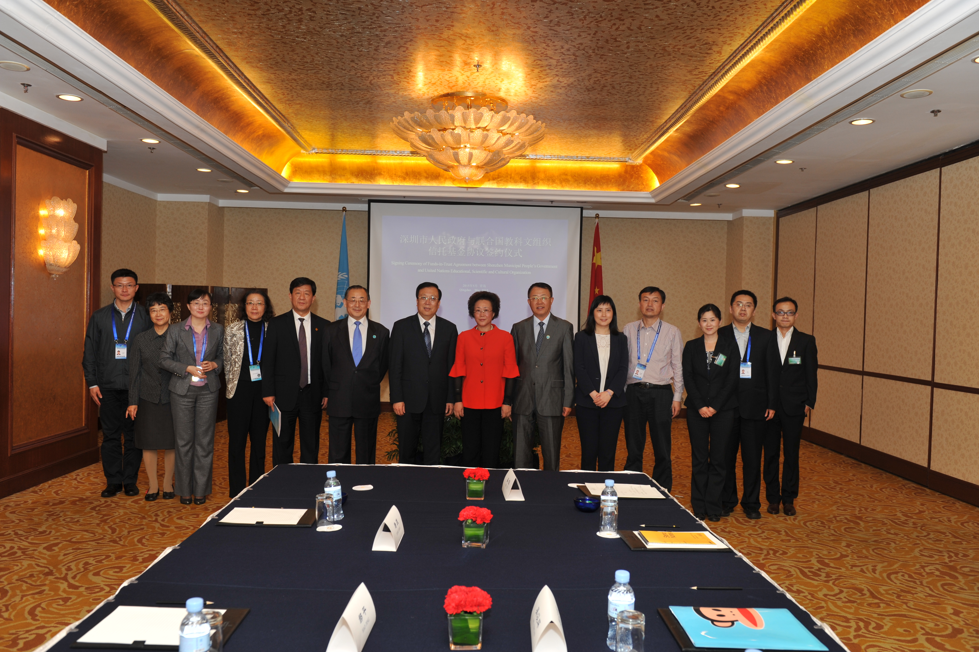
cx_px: 490
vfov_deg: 44.9
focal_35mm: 29
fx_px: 788
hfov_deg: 63.7
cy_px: 326
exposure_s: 1/60
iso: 400
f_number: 5.6
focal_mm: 29
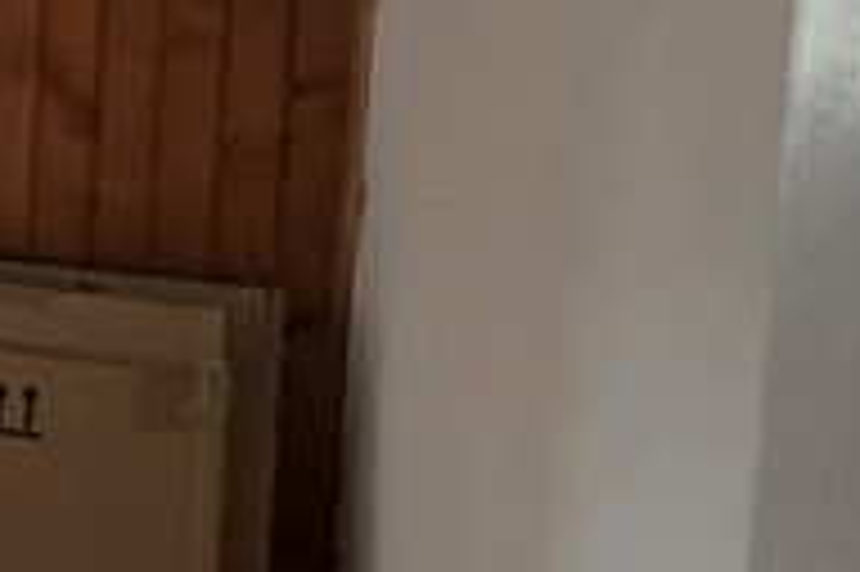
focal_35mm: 85
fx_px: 2029
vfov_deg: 15.7
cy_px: -27
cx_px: -1562
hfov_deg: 12.5
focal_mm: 2.2
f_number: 1.9
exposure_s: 1/50
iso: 80
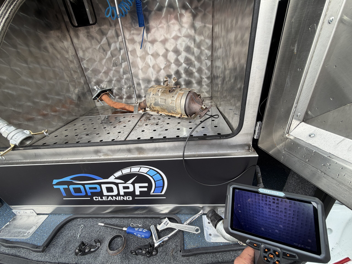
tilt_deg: -30.7
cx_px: 176
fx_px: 142
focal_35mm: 14
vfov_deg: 85.7
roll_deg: +7.0
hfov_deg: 102.1
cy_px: 132
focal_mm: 2.22
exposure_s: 1/100
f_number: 2.2
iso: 25
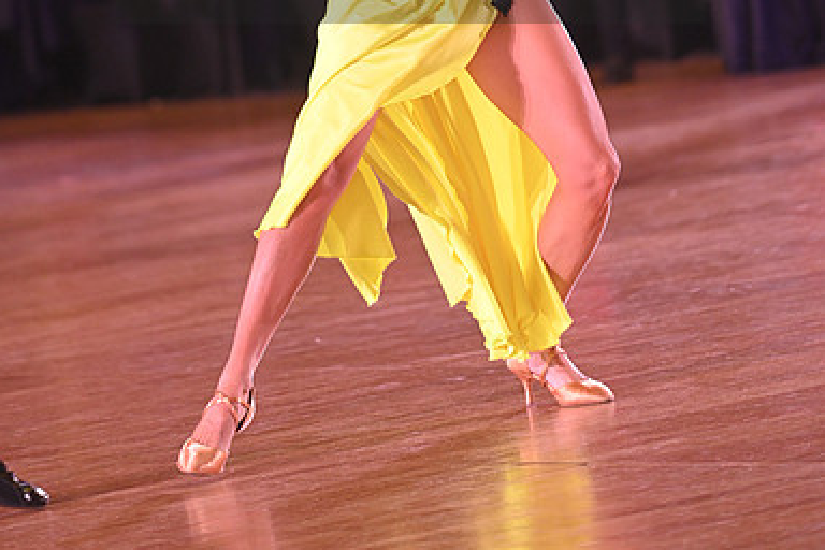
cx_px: 411
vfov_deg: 4.5
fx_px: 6920
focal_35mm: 302
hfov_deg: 6.8
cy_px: -47
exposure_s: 1/200
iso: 2000
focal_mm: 200
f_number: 4
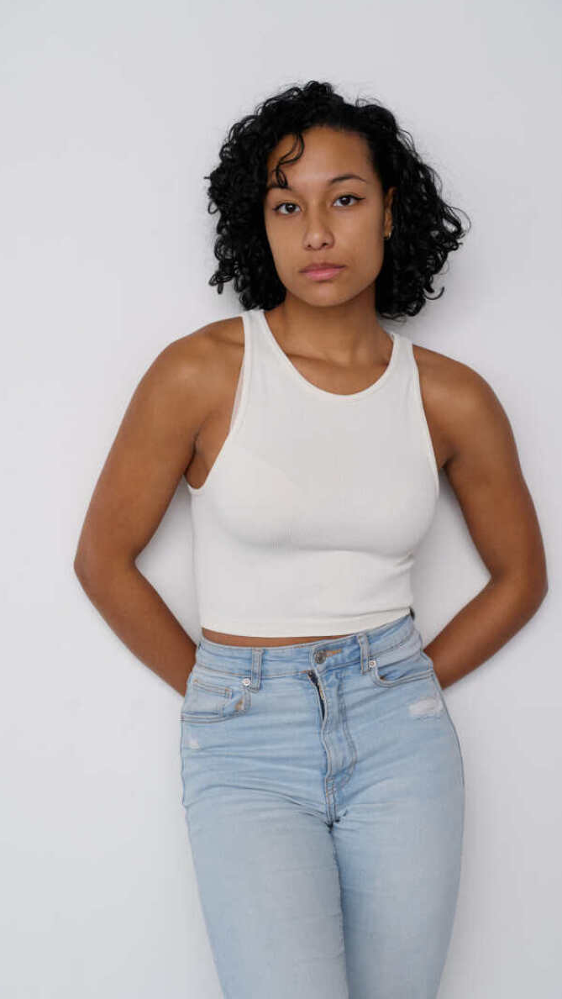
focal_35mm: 74
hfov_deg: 16.3
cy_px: 502
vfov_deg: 28.6
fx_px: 1960
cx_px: 292
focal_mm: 70
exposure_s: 1/160
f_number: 5.6
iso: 400
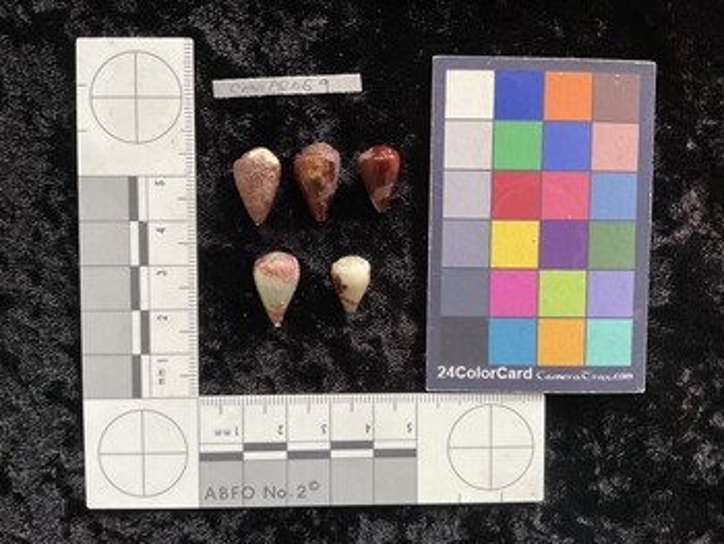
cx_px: 362
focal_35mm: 29
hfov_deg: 61.6
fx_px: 607
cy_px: 272
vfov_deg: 48.3
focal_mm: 3
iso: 125
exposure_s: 1/60
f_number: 1.8
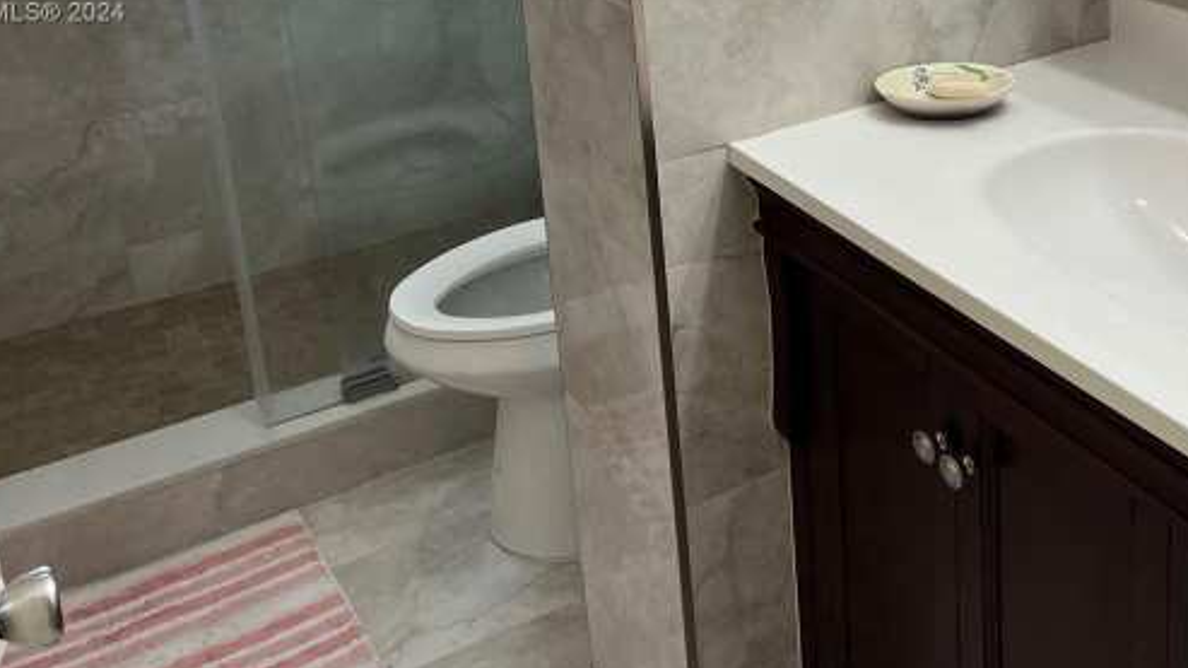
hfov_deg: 44.4
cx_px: 704
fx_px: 1449
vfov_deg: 24.8
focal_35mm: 46
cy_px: 14
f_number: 1.6
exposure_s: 1/120
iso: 50
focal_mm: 5.1
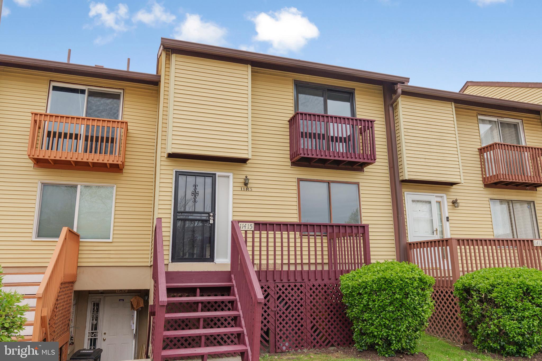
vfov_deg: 48.7
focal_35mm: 26
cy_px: 180
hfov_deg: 68.4
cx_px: 271
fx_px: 399
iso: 320
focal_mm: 26.5
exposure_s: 1/125
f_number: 6.3
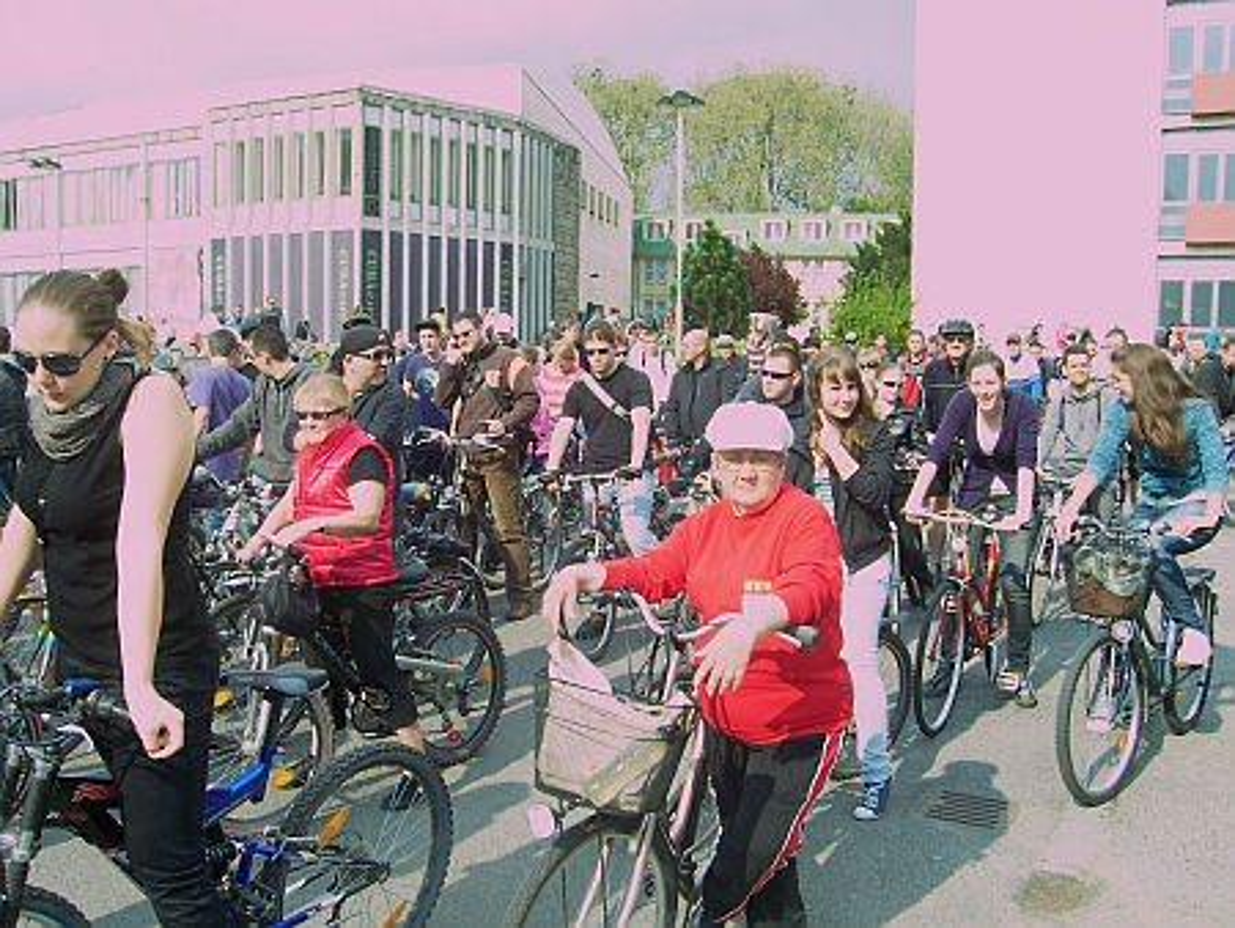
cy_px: 464
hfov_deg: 53.9
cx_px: 618
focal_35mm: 34
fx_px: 1214
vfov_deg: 41.8
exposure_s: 1/250
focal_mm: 5.6
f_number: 5.6
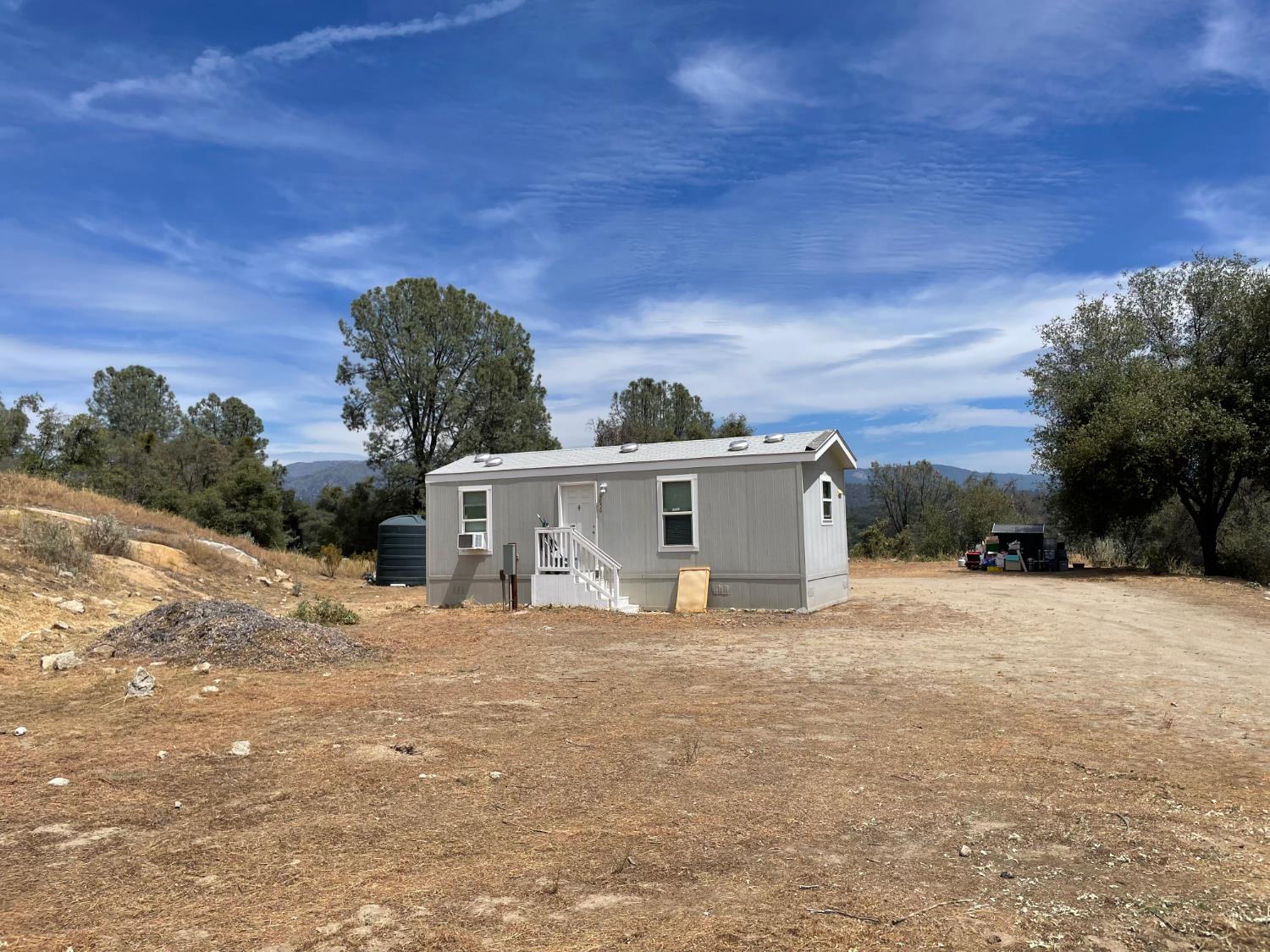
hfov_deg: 67.3
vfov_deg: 53.1
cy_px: 476
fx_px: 954
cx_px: 635
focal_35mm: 26
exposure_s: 1/5814
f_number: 1.6
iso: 32
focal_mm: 4.2
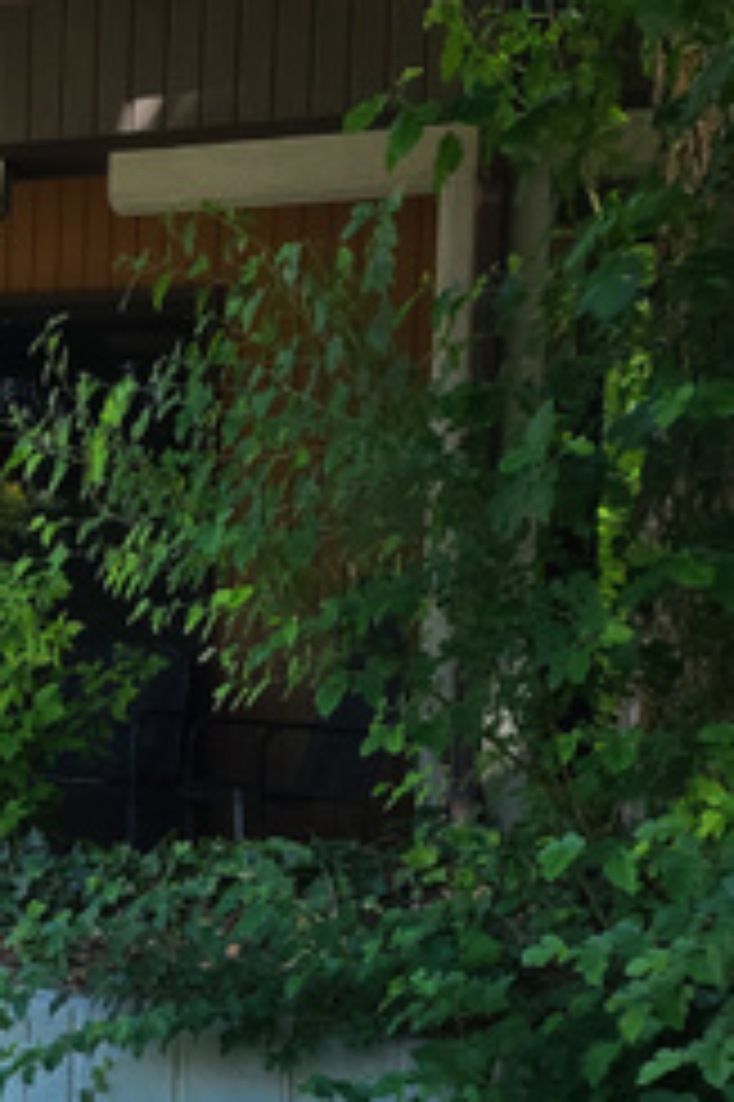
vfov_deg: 29.6
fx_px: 2082
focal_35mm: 68
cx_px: -653
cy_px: 679
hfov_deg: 16.3
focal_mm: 7
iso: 16
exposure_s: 1/333
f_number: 1.8
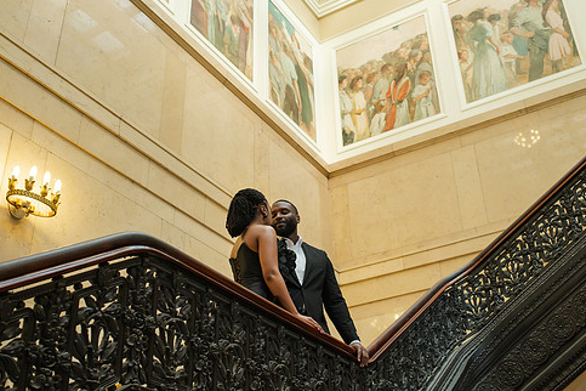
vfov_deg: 31.9
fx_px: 684
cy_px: 209
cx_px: 280
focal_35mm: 42
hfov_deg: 46.4
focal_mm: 35
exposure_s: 1/250
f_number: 4
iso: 1000
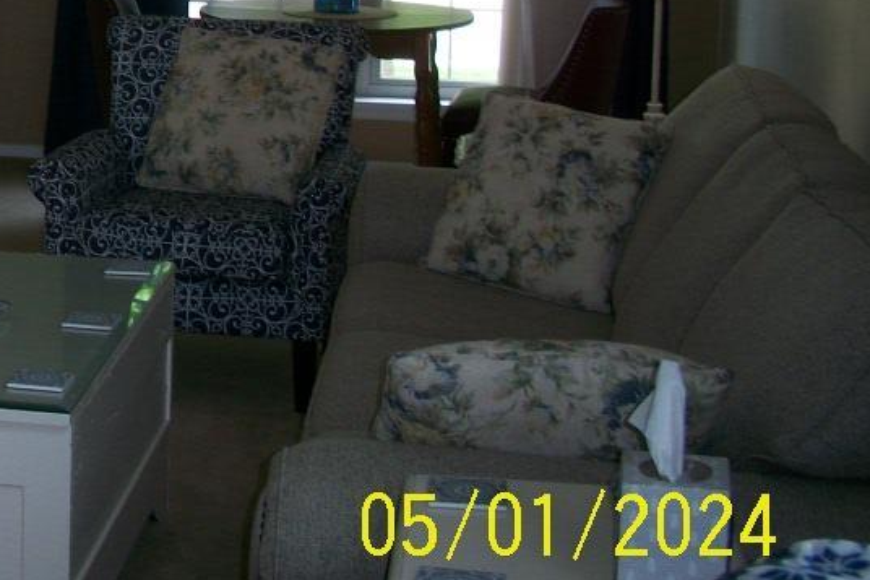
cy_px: -89
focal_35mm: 87
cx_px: -156
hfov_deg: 21.8
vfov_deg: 15.2
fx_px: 2102
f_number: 3.1
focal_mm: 6.3
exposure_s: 1/30
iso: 80
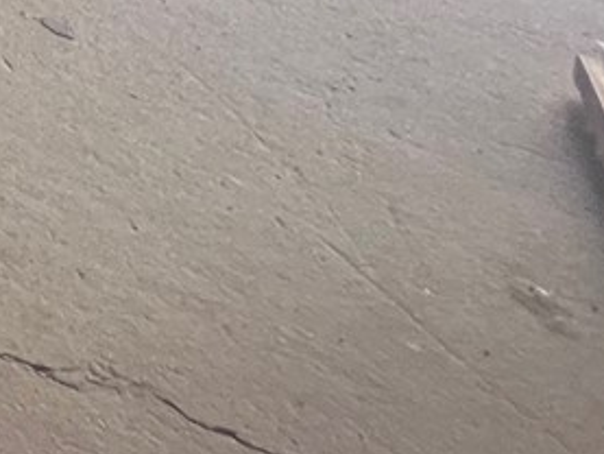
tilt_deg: -8.9
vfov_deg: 12.6
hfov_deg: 15.2
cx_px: -829
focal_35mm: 75
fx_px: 1309
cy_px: -768
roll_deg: +0.8
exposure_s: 1/62
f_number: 1.8
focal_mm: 1.57
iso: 250
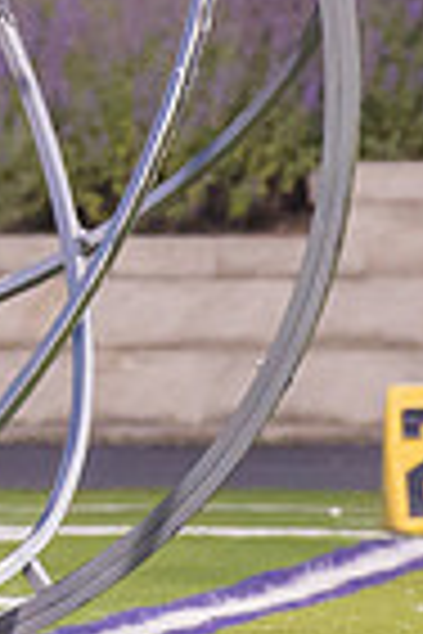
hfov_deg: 1.0
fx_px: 23845
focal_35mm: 1353
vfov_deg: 1.5
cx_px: -373
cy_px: 42
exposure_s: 1/320
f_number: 5
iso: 5000
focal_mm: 200
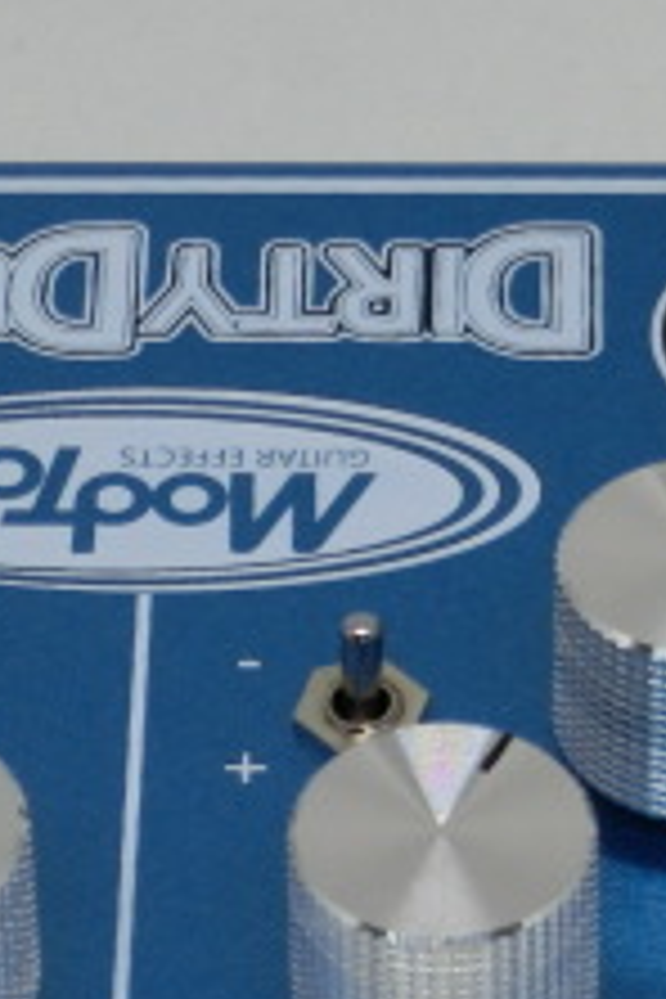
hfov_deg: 4.9
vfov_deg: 7.4
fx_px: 7742
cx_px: 153
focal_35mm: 279
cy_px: 918
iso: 200
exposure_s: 1/125
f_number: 5.6
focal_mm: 16.5
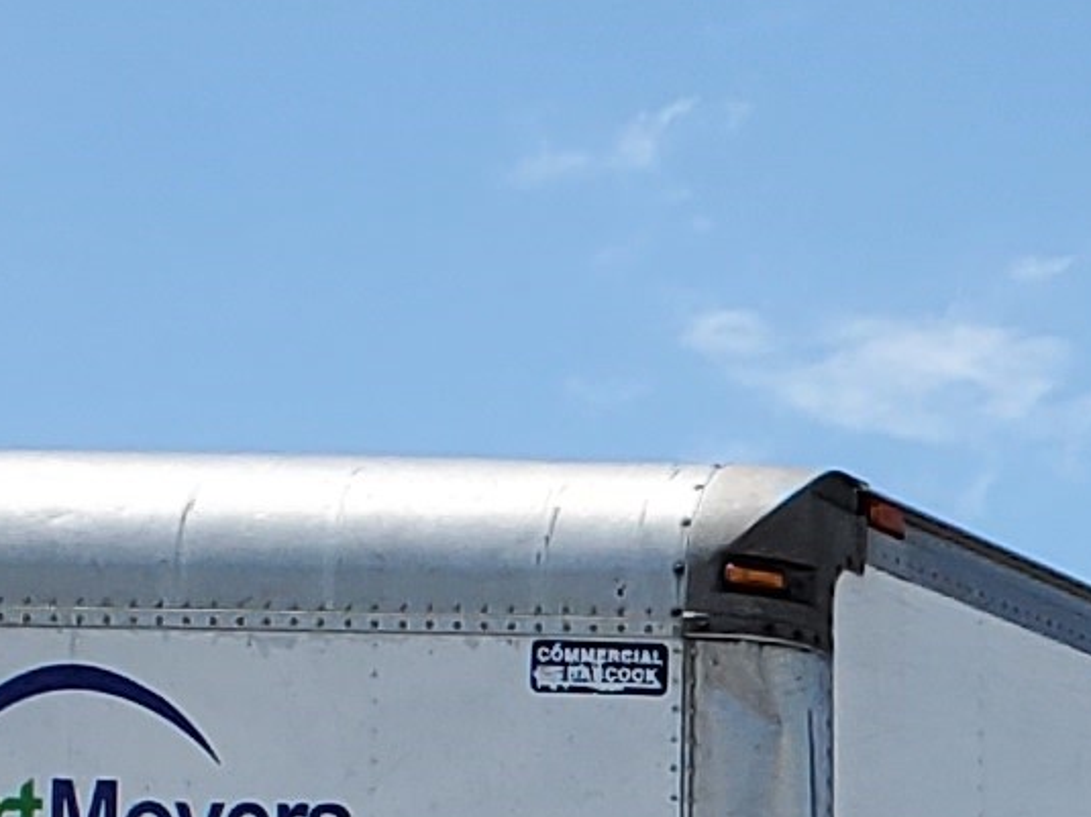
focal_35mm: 196
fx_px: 6176
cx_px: 2553
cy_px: 1901
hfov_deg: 9.1
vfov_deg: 7.2
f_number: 2.4
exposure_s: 1/1966
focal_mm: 4.3
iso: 50
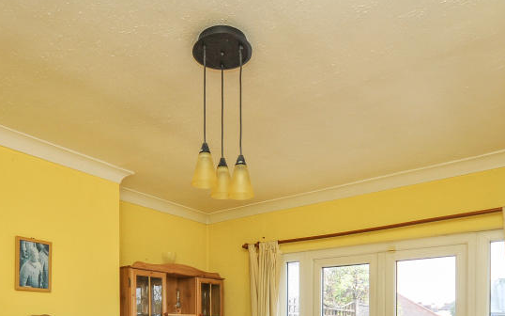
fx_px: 440
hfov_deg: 59.5
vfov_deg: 35.6
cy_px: 316
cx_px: 221
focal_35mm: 32
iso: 400
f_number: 5.6
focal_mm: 11
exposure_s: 1/100
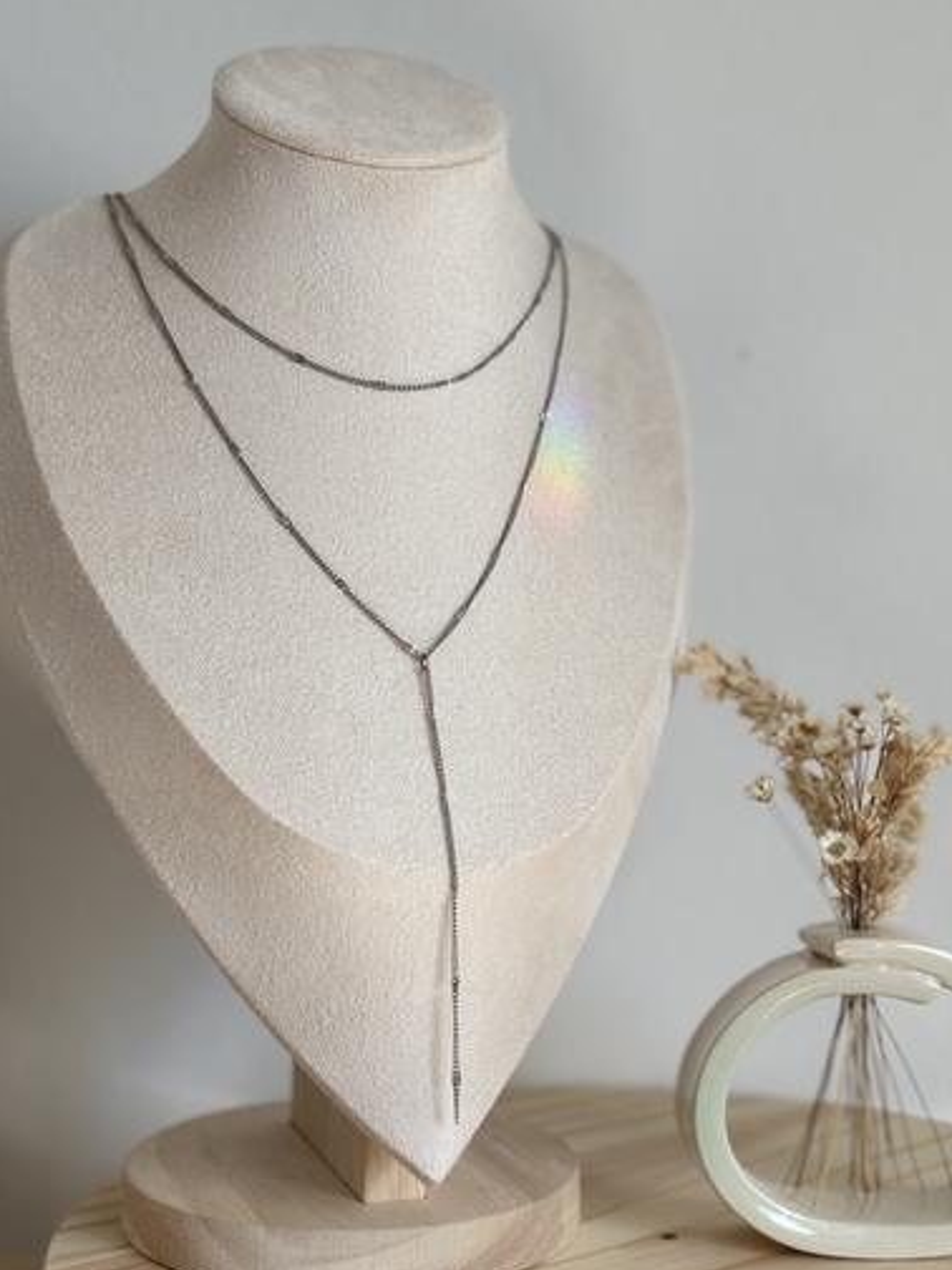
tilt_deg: -2.2
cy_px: 661
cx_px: 494
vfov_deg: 34.9
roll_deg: -0.4
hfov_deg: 26.6
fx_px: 2017
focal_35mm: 55
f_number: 1.6
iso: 32
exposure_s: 1/247
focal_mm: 5.96
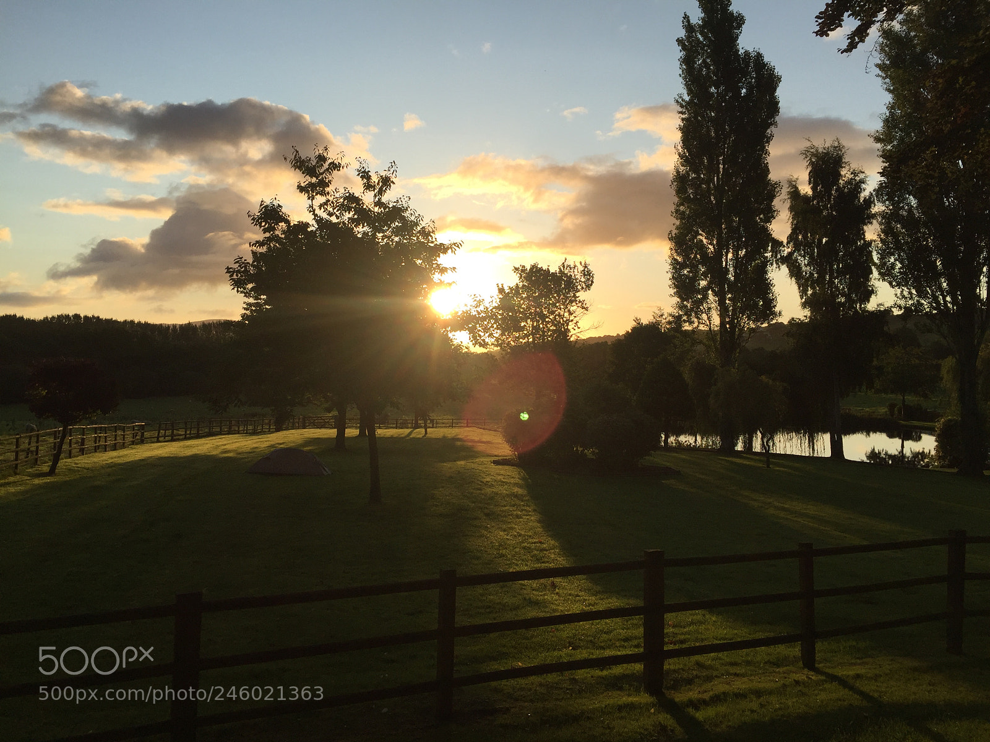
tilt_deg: -0.9
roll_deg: -1.2
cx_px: 495
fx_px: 829
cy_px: 371
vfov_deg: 48.2
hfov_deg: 61.7
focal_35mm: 29
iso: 32
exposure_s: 1/1799
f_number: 2.2
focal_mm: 4.15
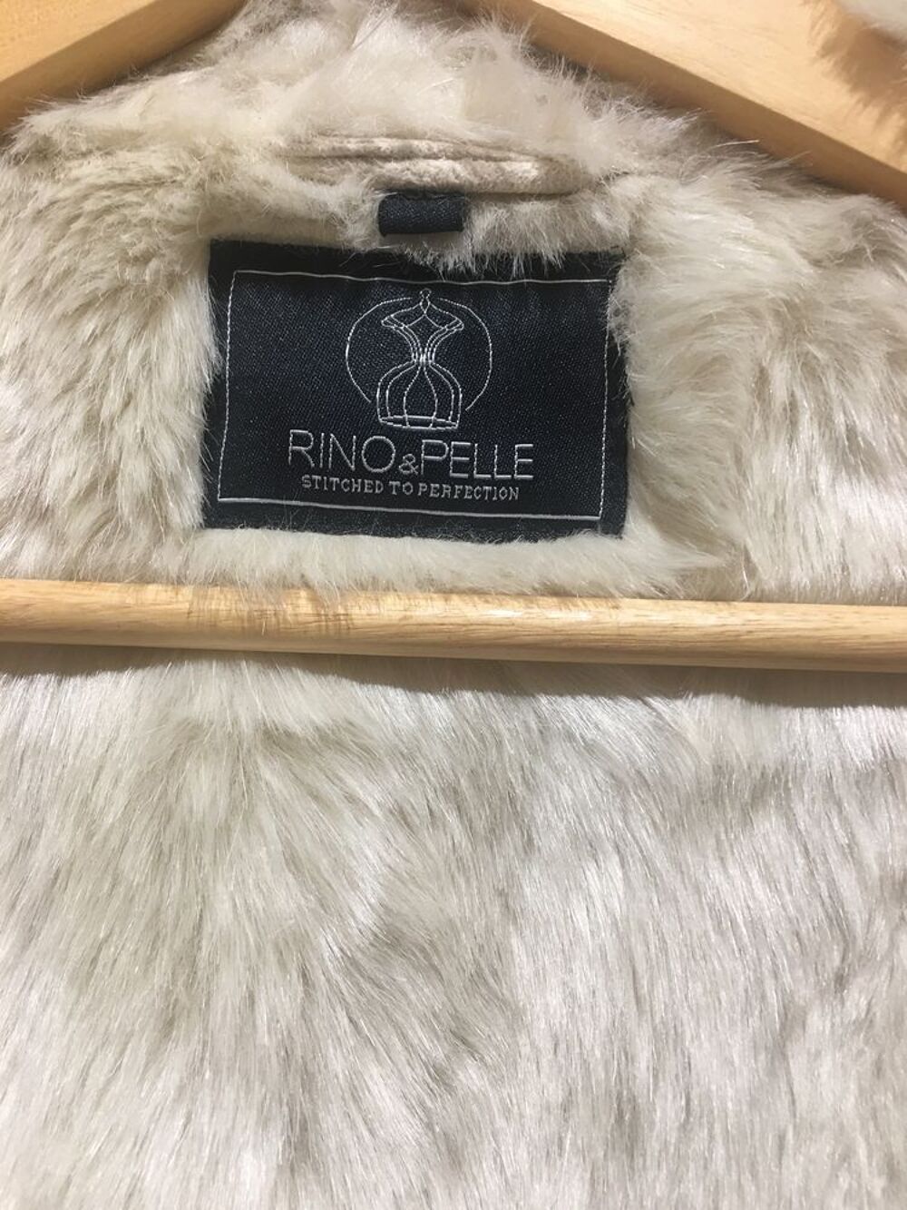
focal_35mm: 29
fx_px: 1013
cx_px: 454
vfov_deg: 61.7
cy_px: 605
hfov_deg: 48.2
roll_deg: -2.5
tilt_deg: +7.4
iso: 40
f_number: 2.2
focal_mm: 4.15
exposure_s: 1/17
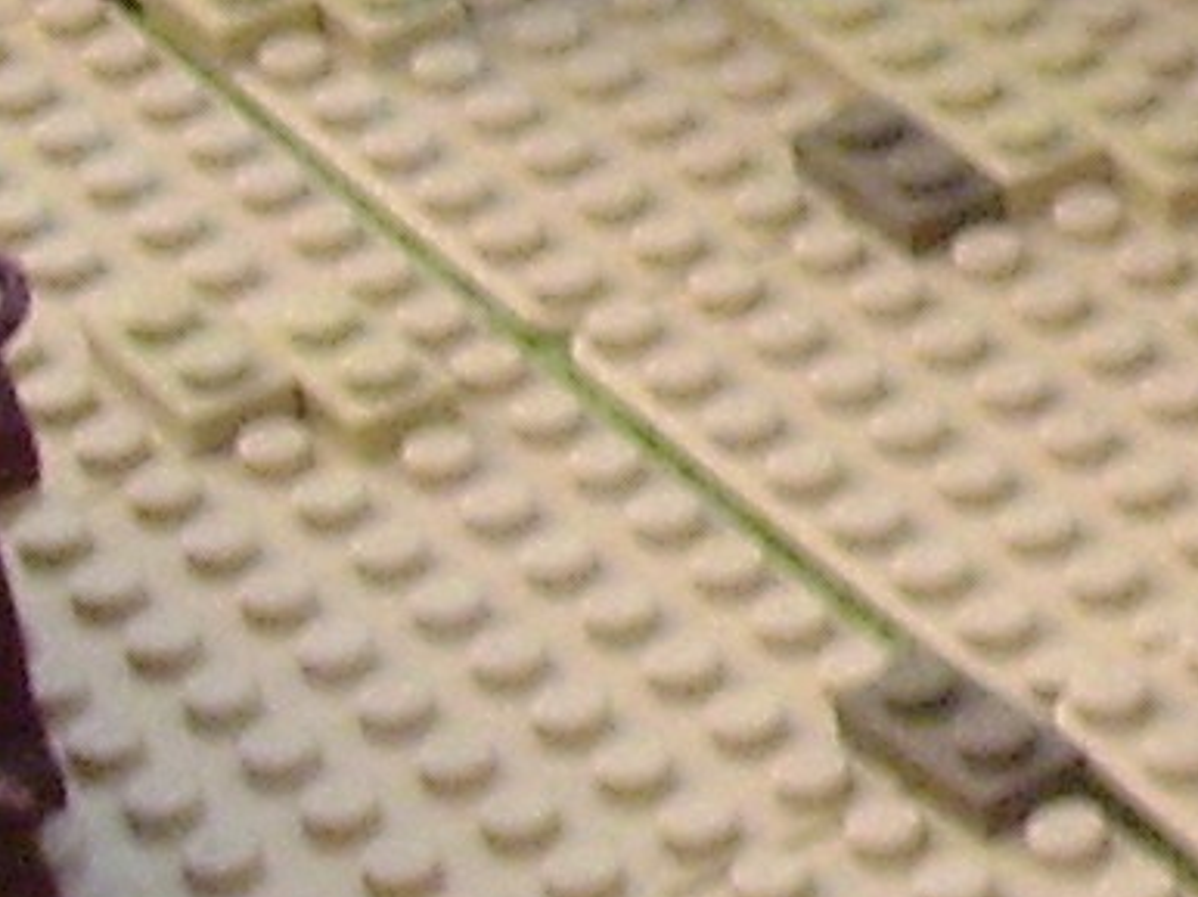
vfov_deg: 6.9
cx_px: 2824
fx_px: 7436
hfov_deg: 8.5
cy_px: -152
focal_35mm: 215
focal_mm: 6
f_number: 2.7
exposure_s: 1/8
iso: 160
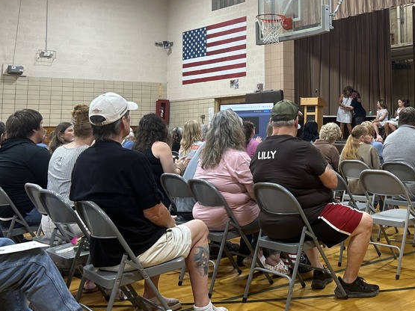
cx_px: 358
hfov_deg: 37.5
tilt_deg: +5.6
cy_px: 76
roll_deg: +1.4
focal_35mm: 48
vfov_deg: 29.8
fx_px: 575
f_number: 1.5
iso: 160
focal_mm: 5.7
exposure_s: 1/60
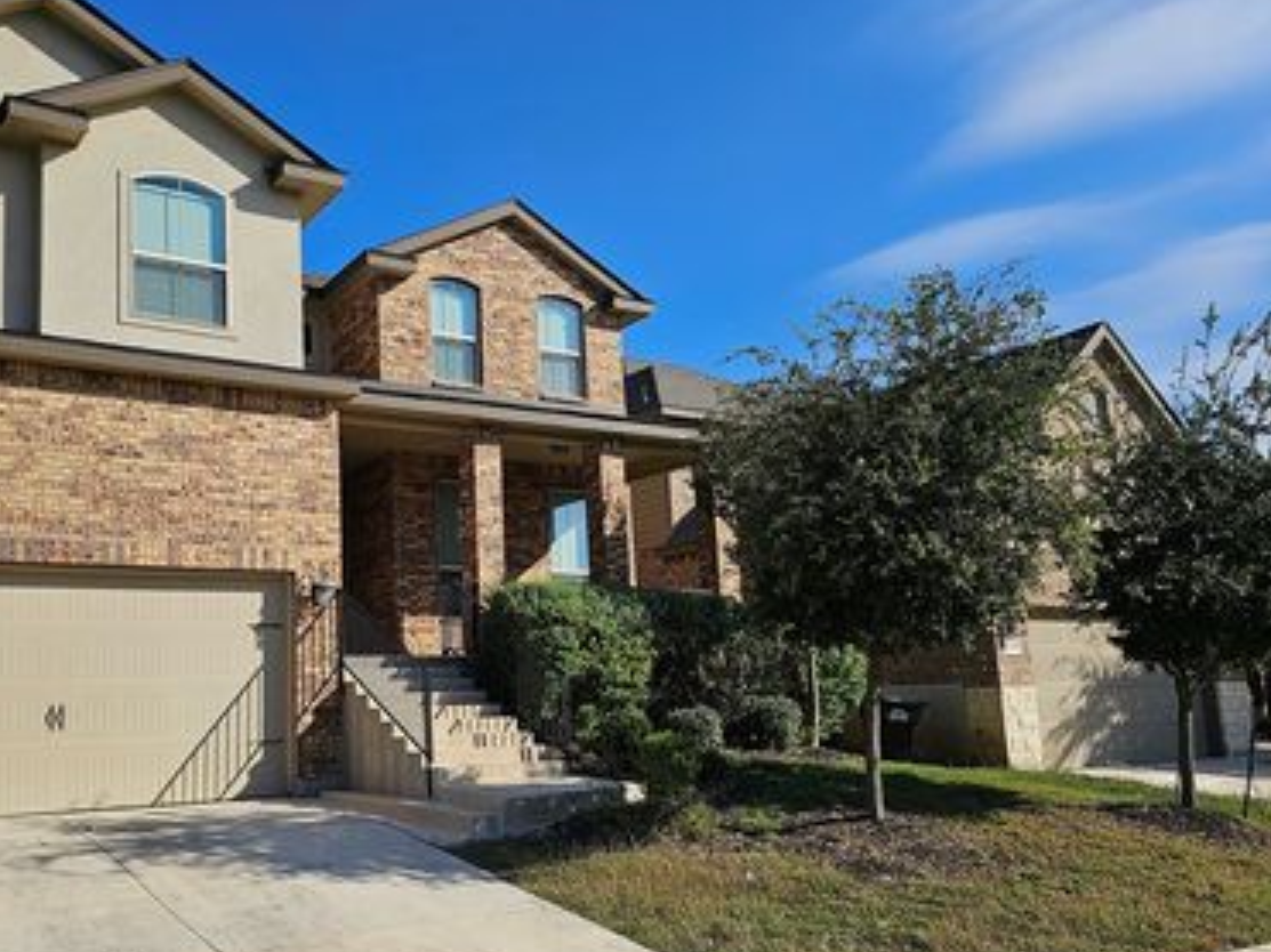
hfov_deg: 57.2
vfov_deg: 45.3
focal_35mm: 31
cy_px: 550
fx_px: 1138
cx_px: 432
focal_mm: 6.3
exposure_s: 1/1525
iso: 16
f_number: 1.7
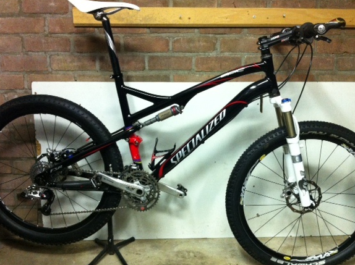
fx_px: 399
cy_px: 143
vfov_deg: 36.7
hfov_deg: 47.9
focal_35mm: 39
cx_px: 180
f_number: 2.8
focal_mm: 3.85
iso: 250
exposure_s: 1/15
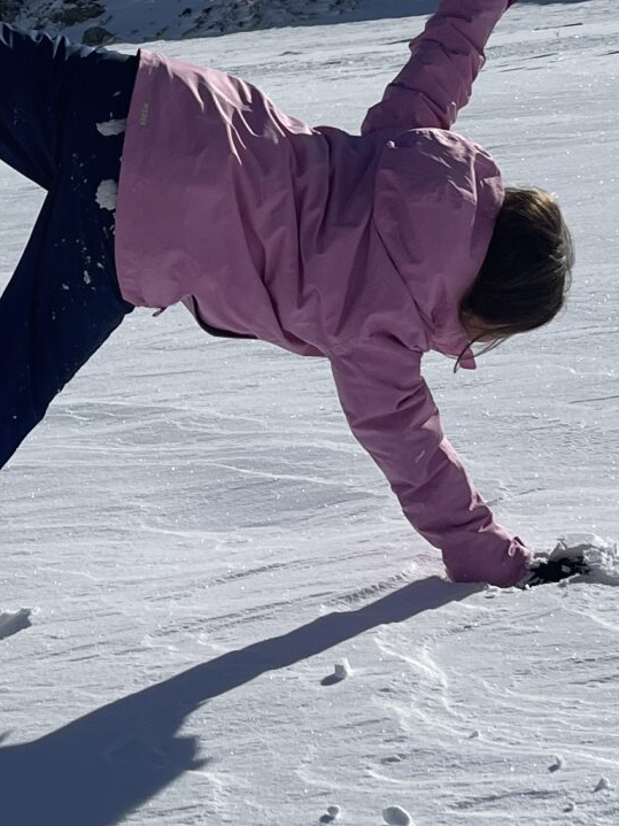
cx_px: -77
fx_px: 2123
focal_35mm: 89
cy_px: 111
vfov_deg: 21.6
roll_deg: -0.1
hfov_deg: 16.1
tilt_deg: -4.0
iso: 32
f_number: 1.6
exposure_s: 1/10989
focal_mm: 5.1
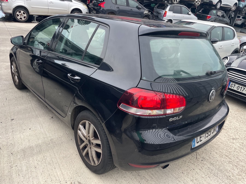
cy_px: 92
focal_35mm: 26
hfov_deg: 67.3
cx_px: 123
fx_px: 185
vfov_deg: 53.1
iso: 32
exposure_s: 1/413
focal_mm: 4.2
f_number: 1.6
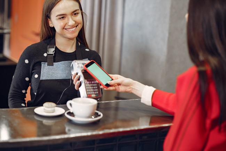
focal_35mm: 85
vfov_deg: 16.1
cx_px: 113
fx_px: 533
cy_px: 76
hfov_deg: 23.9
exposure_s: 1/200
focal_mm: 85
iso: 1250
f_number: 2.2
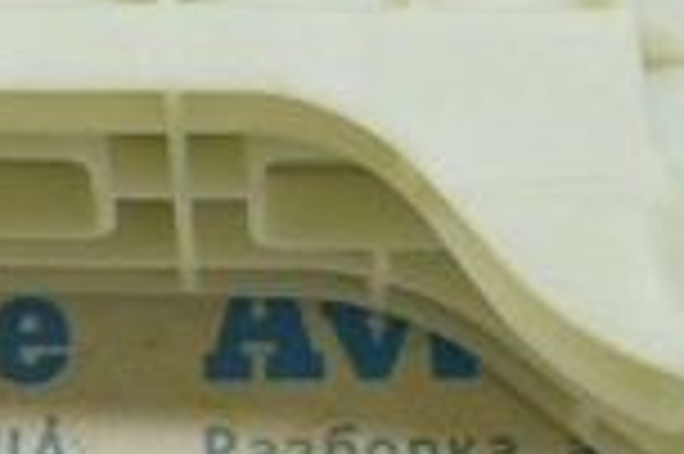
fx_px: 2391
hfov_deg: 16.0
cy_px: -2
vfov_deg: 10.8
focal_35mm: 126
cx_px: 50
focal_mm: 20
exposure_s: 1/20
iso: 400
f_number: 5.6
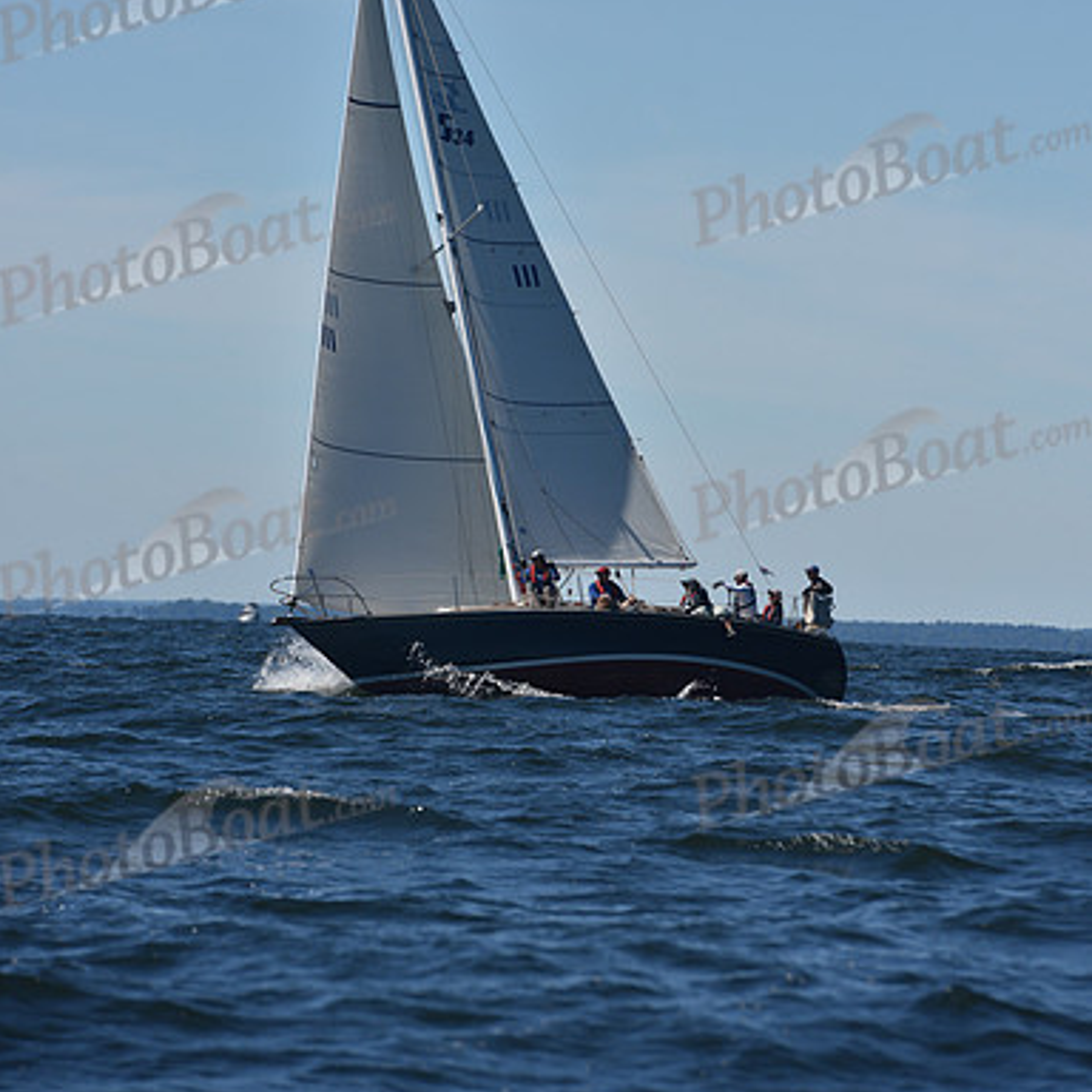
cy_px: 361
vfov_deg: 6.8
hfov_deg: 6.8
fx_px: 9172
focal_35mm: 257
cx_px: 545
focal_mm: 200
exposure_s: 1/1000
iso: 200
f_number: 7.1
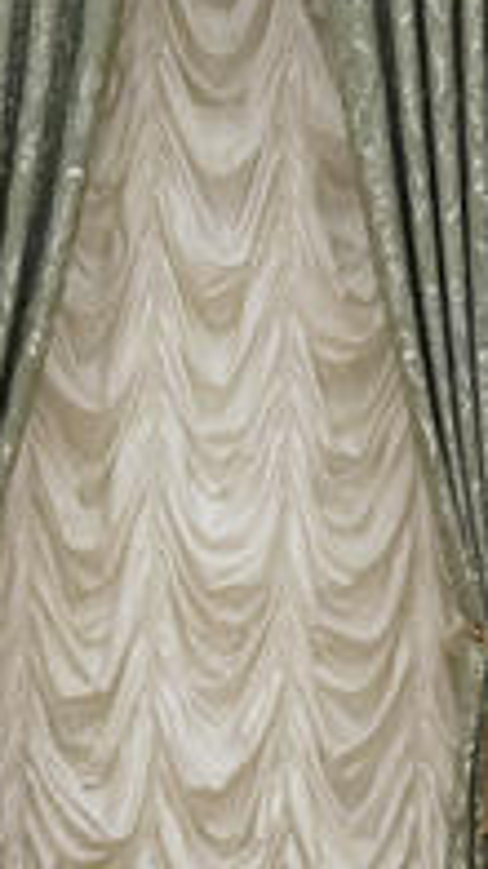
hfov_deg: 3.0
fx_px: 9287
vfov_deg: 5.4
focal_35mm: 403
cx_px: 244
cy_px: 135
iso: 2500
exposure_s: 1/320
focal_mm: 82
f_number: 4
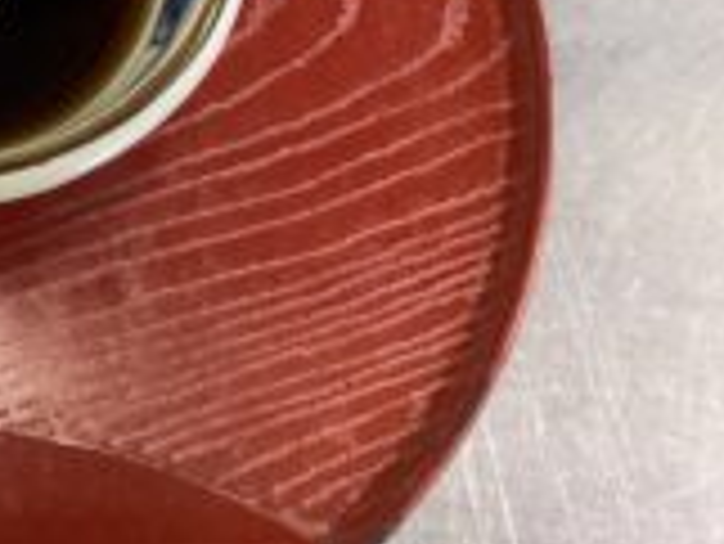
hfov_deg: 25.1
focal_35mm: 72
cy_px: -83
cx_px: -70
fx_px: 1507
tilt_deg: -68.3
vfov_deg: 19.4
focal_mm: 3.3
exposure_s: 1/40
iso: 320
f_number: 2.4
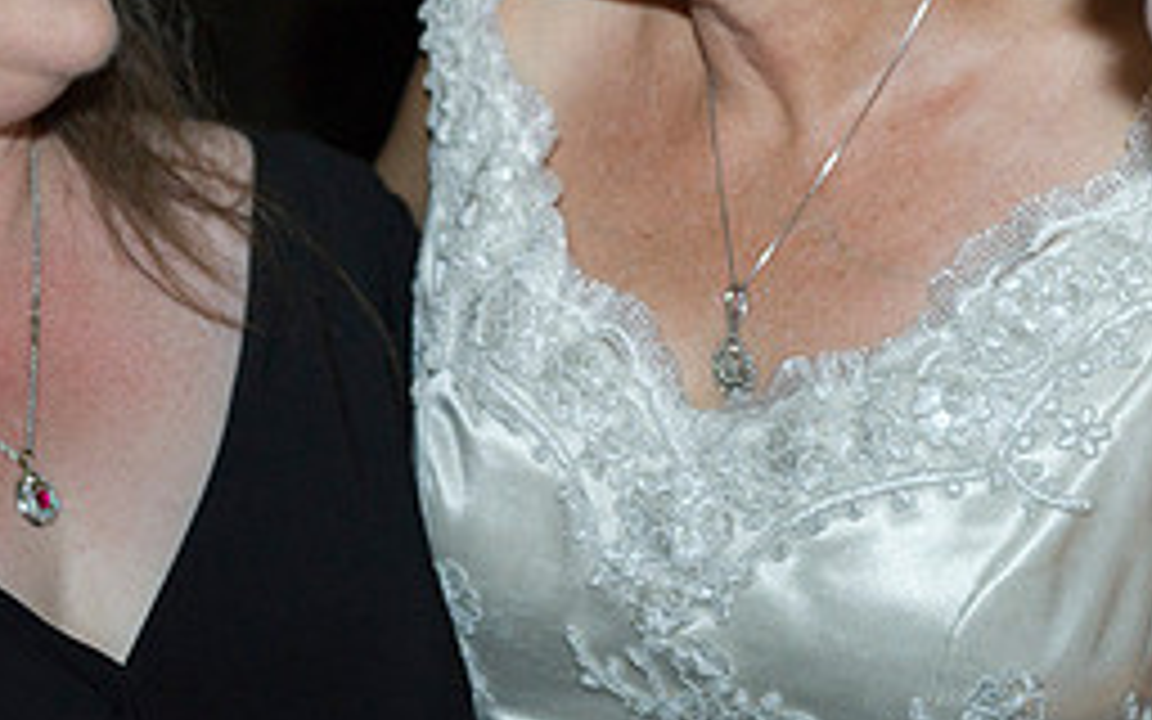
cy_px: 18
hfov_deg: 16.2
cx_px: 567
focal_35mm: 129
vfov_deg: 10.1
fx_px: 4050
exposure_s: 1/60
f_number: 3.2
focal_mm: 56
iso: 2000
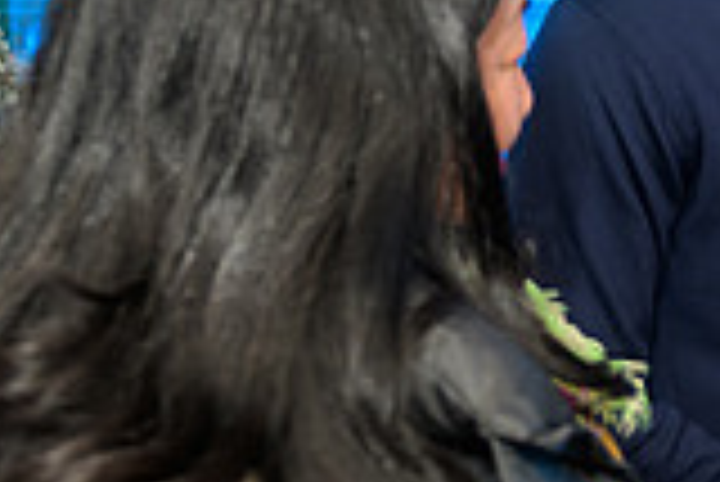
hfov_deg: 21.6
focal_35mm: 87
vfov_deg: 15.7
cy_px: 277
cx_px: 878
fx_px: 1742
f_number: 3.2
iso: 400
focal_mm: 24
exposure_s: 1/125
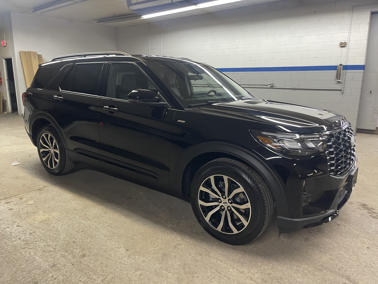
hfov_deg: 69.4
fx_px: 273
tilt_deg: -14.6
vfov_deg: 54.9
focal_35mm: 25
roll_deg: -0.8
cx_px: 189
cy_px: 142
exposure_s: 1/60
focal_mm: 5.1
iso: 400
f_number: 1.6
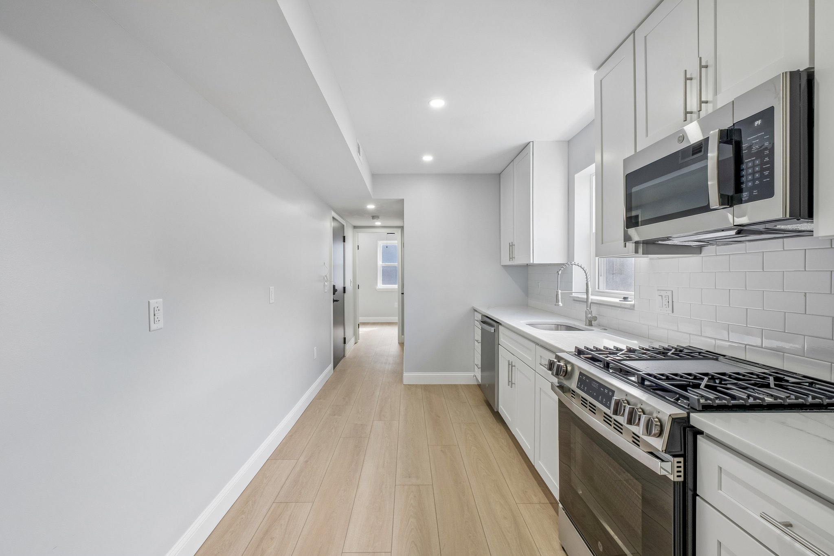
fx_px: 347
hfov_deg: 100.4
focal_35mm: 15
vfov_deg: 77.3
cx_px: 417
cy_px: 278
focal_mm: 10
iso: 250
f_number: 8
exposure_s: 1/15
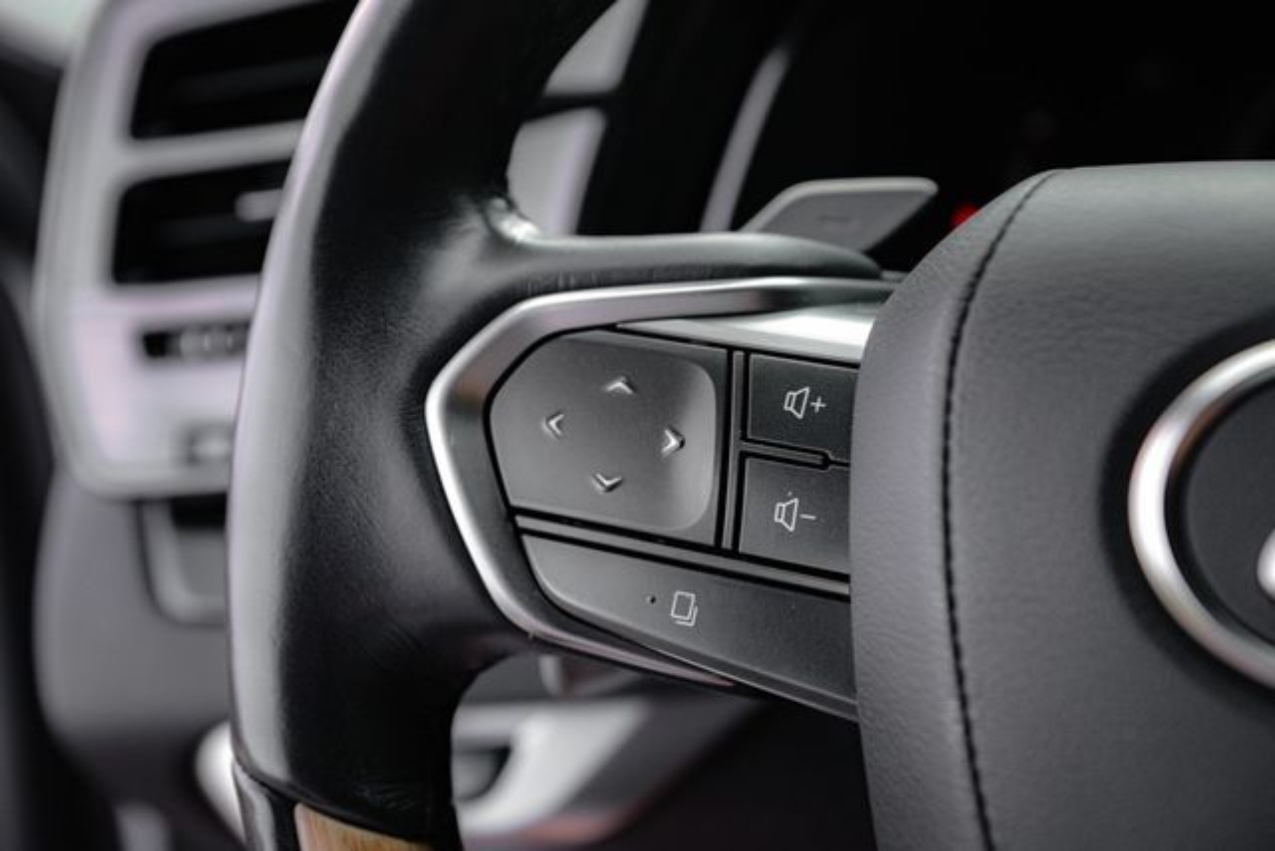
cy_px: 426
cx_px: 638
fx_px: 1700
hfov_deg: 41.1
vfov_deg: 28.1
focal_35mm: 48
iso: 500
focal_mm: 48
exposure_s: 1/200
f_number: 5
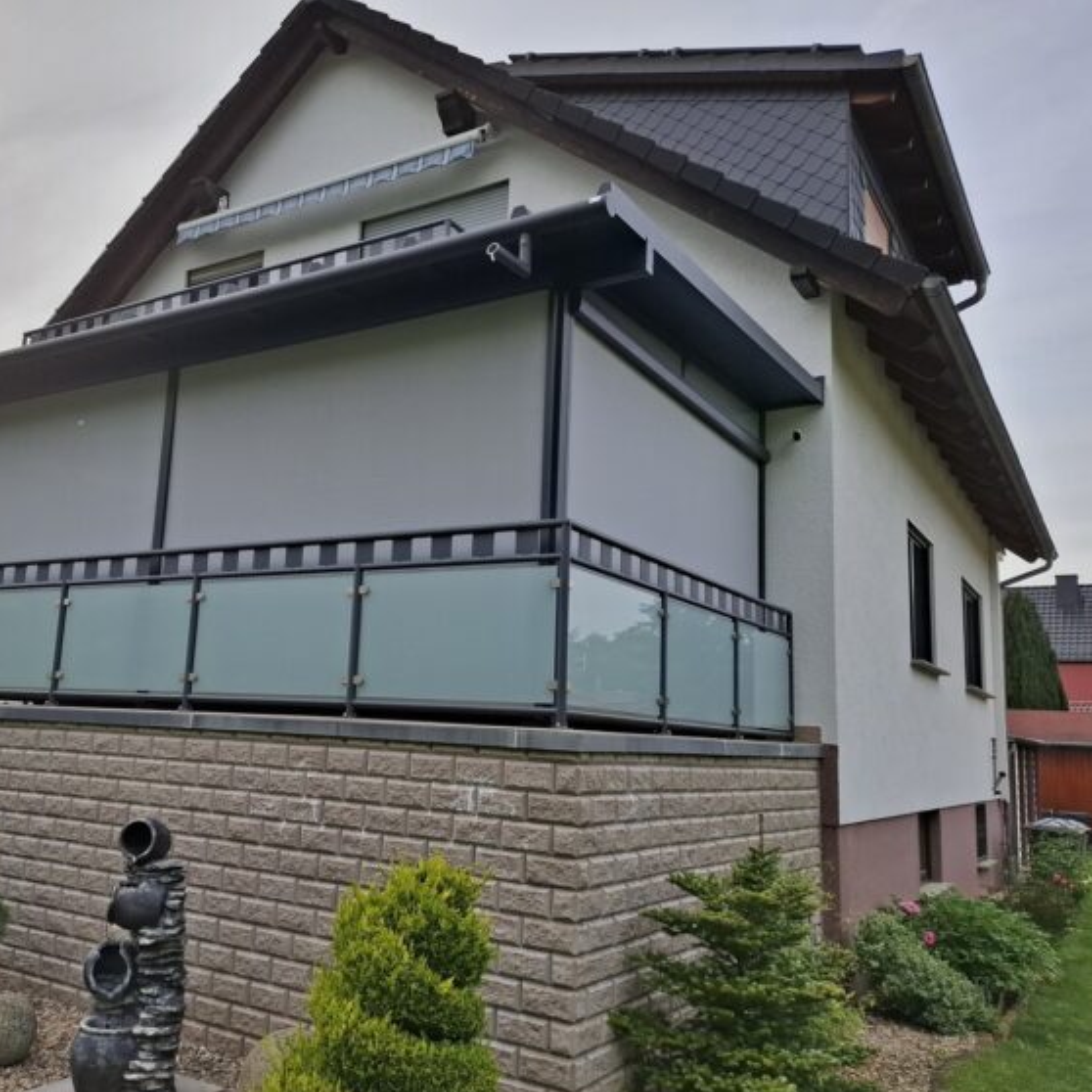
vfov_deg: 57.3
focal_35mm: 28
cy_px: 548
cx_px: 419
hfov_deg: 56.7
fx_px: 999
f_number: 1.8
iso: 50
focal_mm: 5.54
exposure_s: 1/1364
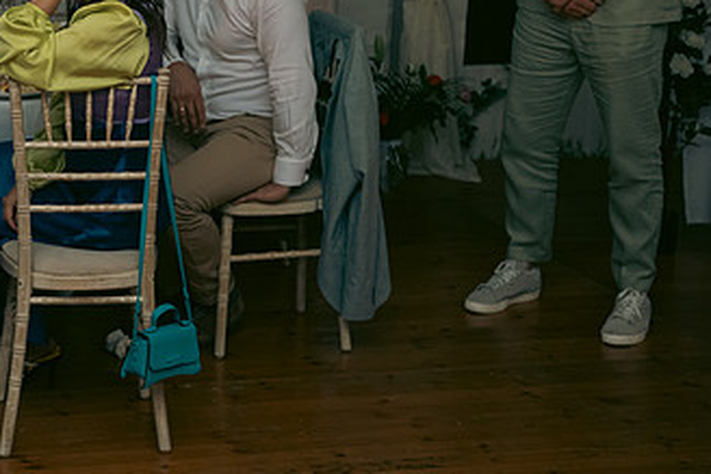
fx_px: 1818
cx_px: 95
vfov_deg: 14.7
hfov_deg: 21.7
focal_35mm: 92
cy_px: 62
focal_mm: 52
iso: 800
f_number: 3.5
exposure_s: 1/160
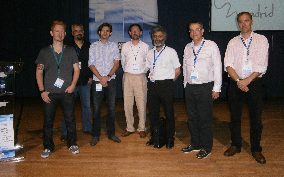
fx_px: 255
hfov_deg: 58.1
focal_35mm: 33
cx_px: 142
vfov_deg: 38.2
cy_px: 73
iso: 400
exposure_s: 1/250
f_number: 2.9
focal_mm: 5.5
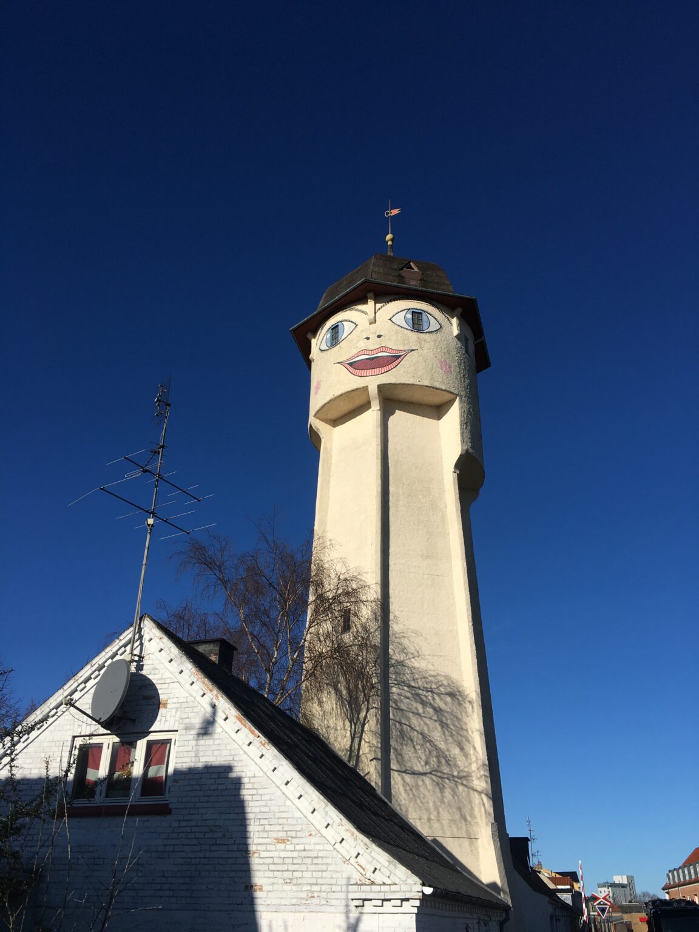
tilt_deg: +30.0
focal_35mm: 29
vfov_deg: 61.7
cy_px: 466
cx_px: 350
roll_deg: +0.7
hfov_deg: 48.2
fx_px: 781
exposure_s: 1/3344
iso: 25
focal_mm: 4.15
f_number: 2.2
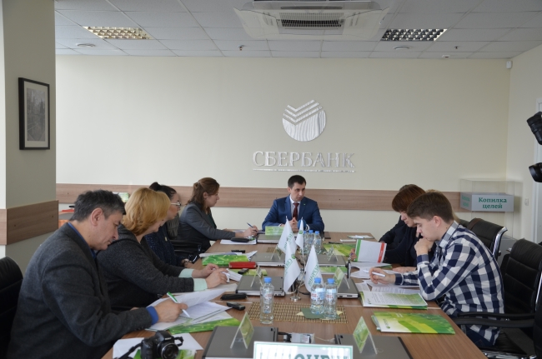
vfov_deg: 35.4
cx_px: 271
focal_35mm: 38
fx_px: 564
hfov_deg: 51.4
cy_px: 180
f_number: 5
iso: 400
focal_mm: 25
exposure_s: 1/100
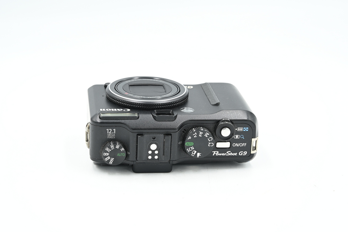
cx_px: 173
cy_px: 117
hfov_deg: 26.7
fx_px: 735
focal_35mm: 76
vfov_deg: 17.9
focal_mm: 75
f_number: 14
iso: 100
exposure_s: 1/8
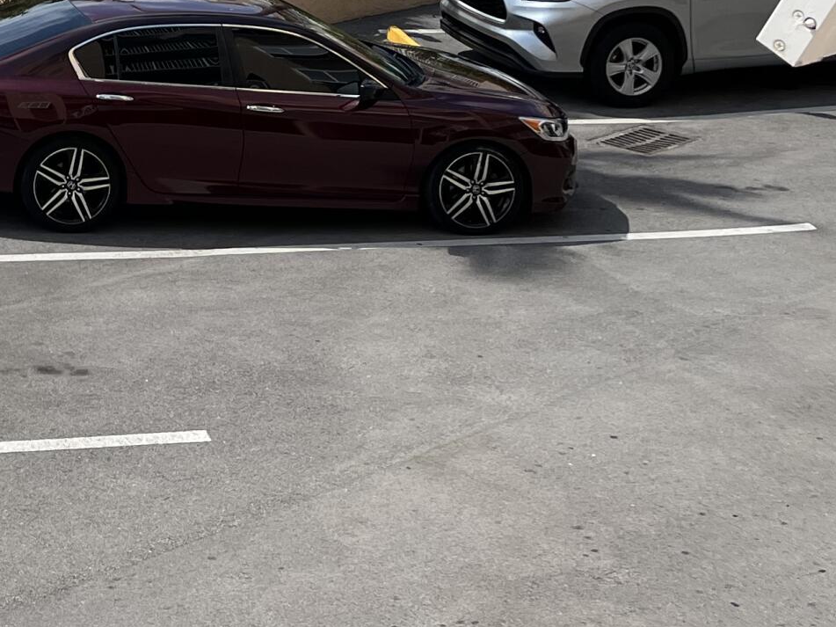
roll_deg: +0.3
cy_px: -309
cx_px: -243
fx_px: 1980
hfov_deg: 21.6
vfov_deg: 16.4
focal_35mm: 82
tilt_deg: -5.1
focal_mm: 5.1
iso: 50
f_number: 1.6
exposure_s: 1/3876
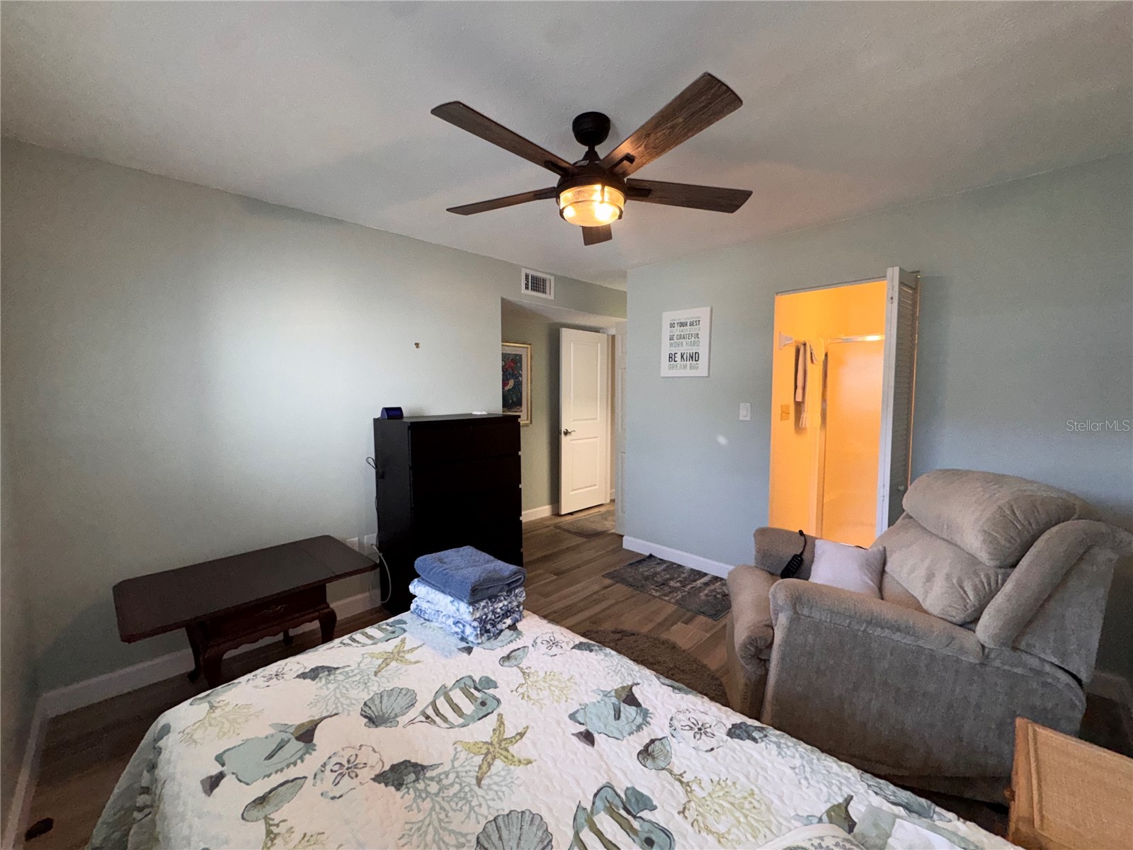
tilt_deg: -5.6
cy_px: 425
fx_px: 458
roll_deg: -0.3
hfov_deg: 102.1
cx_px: 566
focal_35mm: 14
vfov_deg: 85.7
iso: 160
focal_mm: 2.22
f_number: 2.2
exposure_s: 1/120
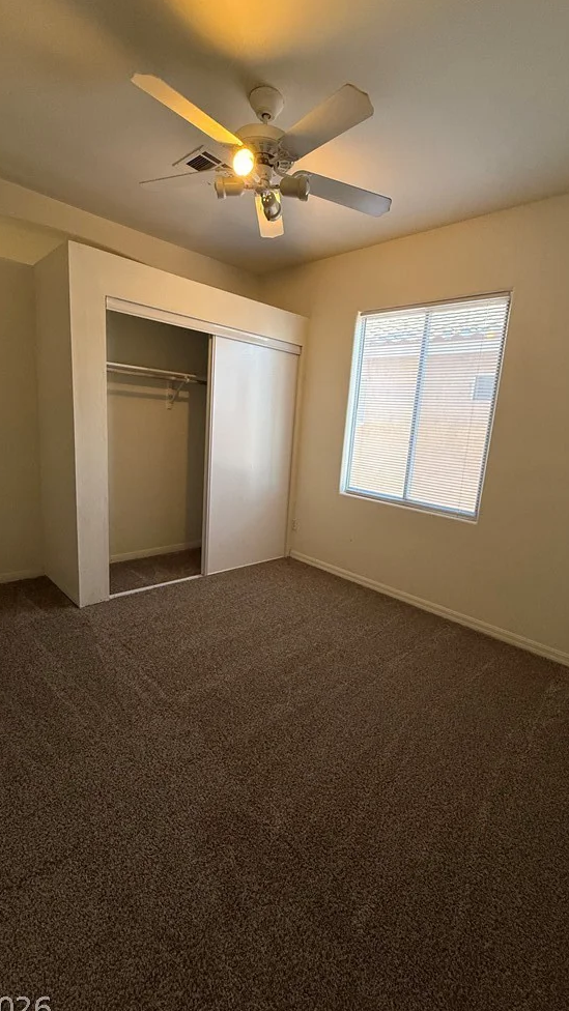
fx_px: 429
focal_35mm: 16
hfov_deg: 67.0
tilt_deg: -10.0
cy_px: 501
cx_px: 301
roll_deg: -4.8
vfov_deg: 99.4
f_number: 2.2
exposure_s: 1/120
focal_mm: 2.22
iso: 200
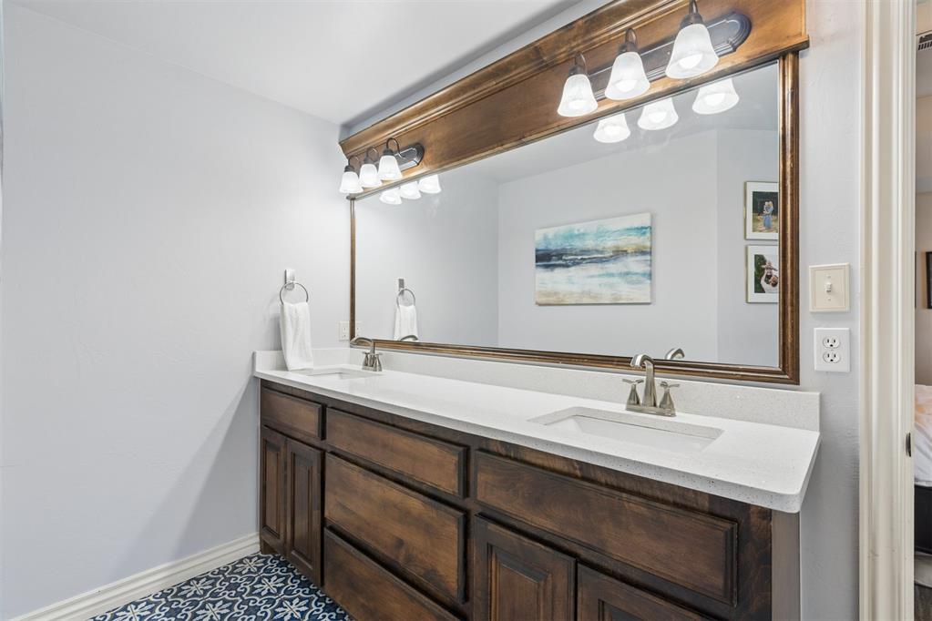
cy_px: 310
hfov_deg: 96.7
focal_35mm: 16
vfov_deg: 73.7
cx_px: 466
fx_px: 414
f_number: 8
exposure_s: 1/13
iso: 200
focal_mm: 16
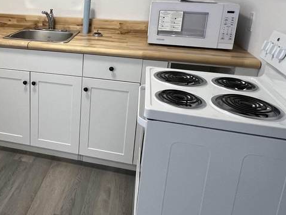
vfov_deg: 39.7
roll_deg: +0.2
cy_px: 56
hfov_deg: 48.4
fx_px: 289
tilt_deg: -13.9
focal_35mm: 35
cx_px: 42
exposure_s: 1/60
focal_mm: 1.57
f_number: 1.8
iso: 125
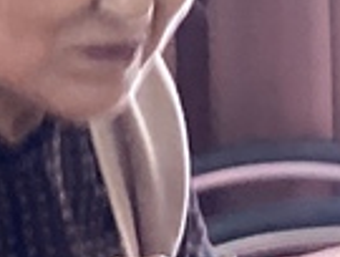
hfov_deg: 7.9
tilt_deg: -14.0
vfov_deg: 6.4
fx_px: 2255
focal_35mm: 229
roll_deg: +7.5
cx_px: -519
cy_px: 456
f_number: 2.4
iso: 200
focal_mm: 3.3
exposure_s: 1/50
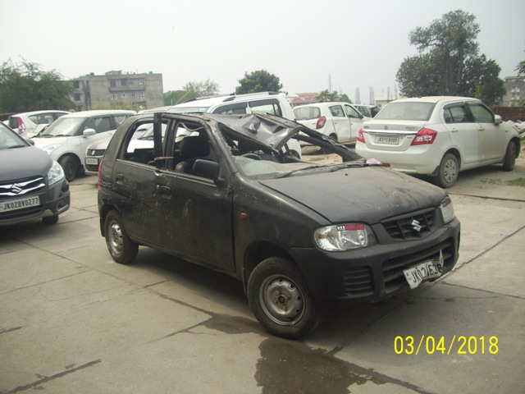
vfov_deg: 41.8
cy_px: 197
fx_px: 516
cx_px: 262
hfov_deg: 54.0
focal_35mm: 34
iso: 80
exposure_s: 1/500
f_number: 2.9
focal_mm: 5.7
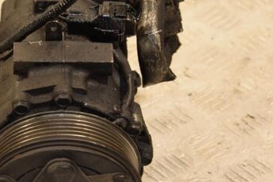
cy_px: 115
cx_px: 66
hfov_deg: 12.3
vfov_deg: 8.2
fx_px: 1266
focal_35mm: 167
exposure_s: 1/125
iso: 800
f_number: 5.3
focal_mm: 66
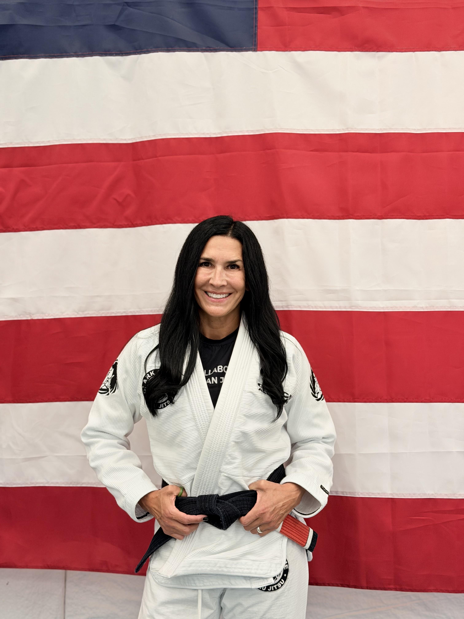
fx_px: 858
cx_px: 232
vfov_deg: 39.7
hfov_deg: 30.3
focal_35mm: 48
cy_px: 310
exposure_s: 1/60
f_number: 1.78
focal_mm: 6.76
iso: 200
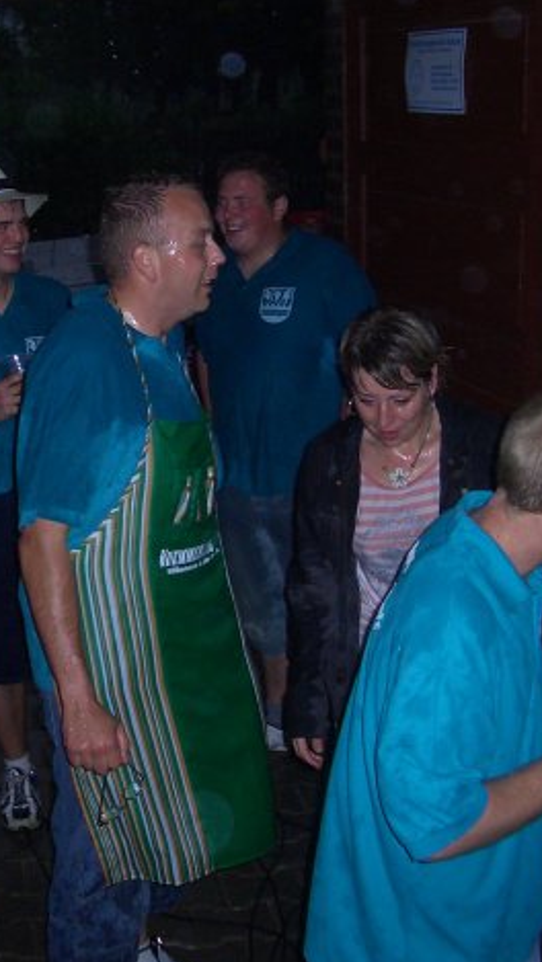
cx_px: 103
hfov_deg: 22.7
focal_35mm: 52
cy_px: 486
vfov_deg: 39.9
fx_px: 1328
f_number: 2.6
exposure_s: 1/40
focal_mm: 5.8
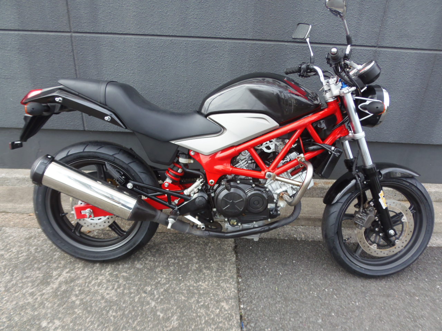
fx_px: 306
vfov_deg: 56.8
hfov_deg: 71.6
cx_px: 221
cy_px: 166
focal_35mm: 24
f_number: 2.9
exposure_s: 1/160
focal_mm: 4.3
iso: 80
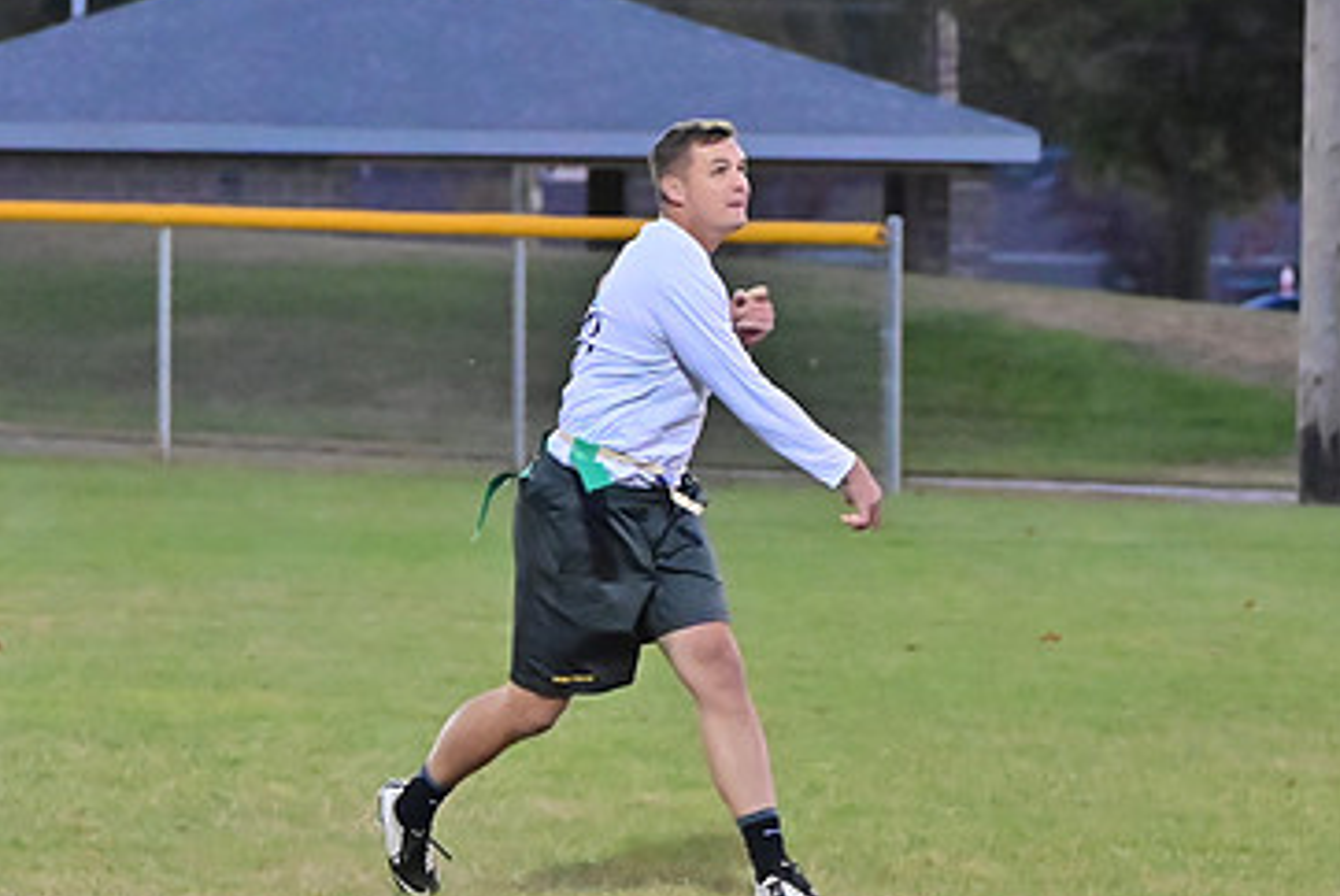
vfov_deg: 4.8
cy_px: 394
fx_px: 10728
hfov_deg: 7.1
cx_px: 922
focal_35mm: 288
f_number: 4
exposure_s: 1/400
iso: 6400
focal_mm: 120
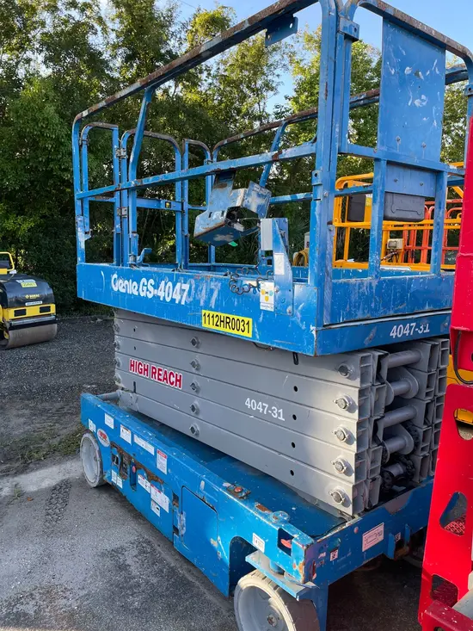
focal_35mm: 26
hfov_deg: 53.1
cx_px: 236
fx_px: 474
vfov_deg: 67.3
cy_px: 316
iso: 32
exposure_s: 1/278
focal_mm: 4.2
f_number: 1.6
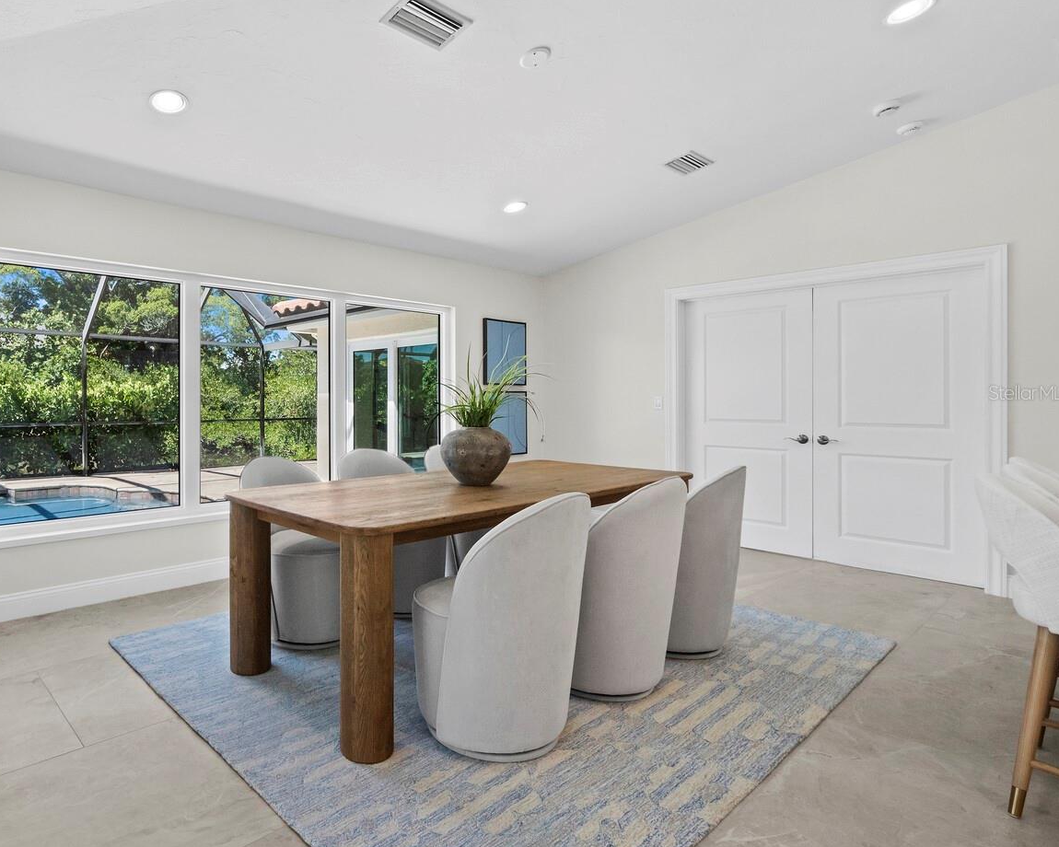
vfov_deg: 70.8
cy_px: 392
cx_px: 340
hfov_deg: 80.1
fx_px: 596
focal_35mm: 19
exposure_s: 1/40
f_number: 9
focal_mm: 7
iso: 1250
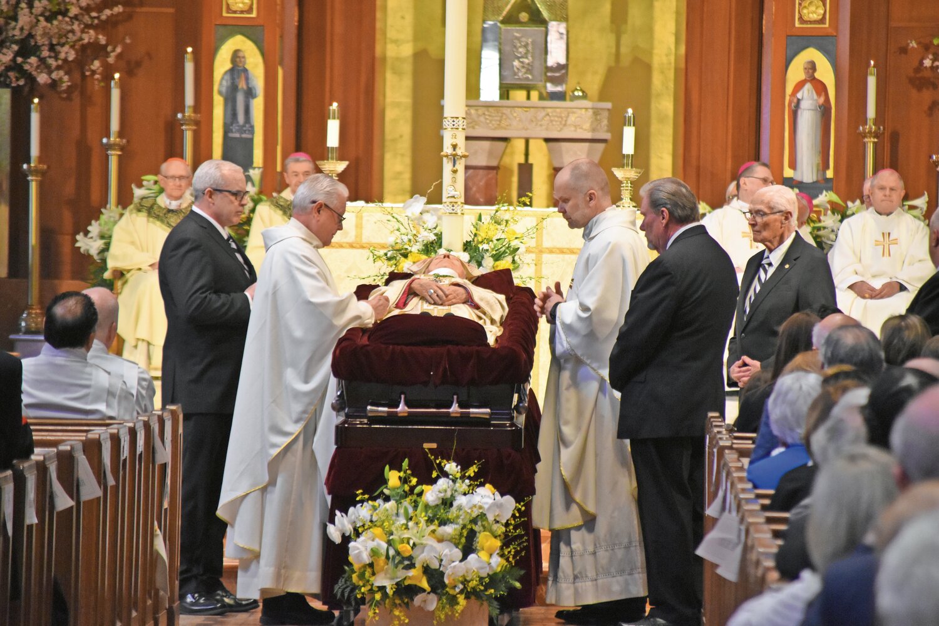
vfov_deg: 4.6
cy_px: 313
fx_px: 7824
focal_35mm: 300
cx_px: 470
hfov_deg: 6.9
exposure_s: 1/125
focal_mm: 200
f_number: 6.3
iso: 2500
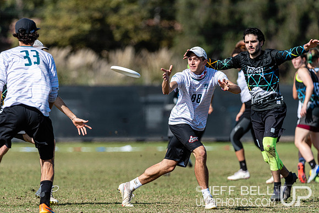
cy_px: 106
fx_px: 4121
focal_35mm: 465
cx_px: 160
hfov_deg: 4.4
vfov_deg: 3.0
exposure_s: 1/1250
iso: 100
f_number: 4
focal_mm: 310
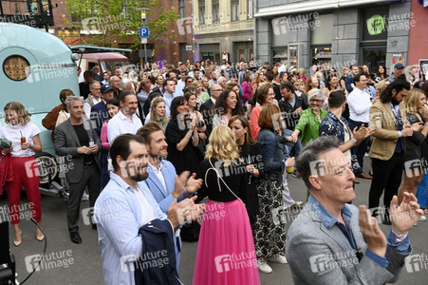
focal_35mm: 36
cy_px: 142
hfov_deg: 53.2
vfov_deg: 36.8
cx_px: 214
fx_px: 428
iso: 560
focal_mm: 36
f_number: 5.6
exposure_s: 1/80
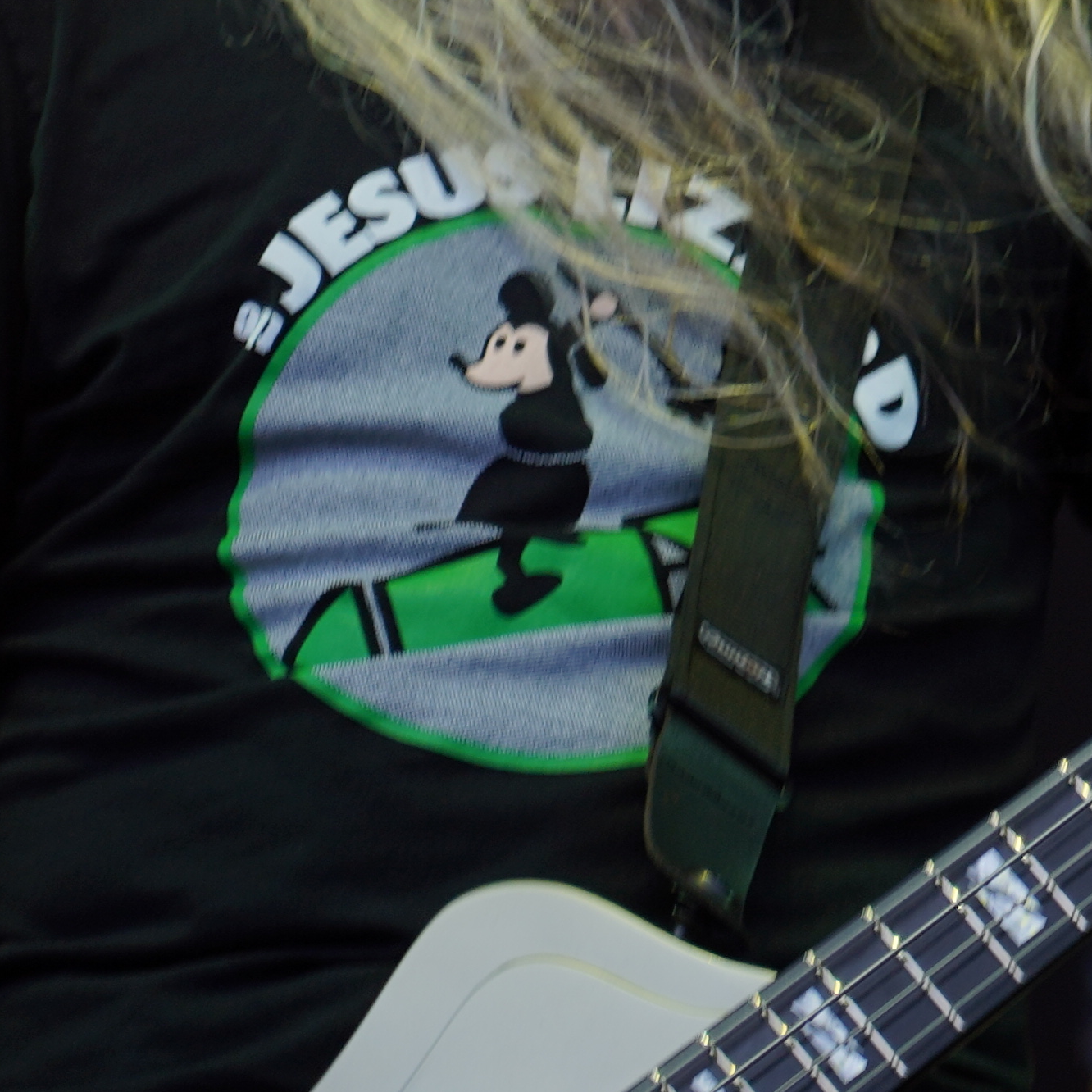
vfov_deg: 4.3
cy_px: -104
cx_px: 1075
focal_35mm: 402
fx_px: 14348
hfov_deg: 4.4
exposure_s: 1/125
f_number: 4
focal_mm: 105
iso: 100
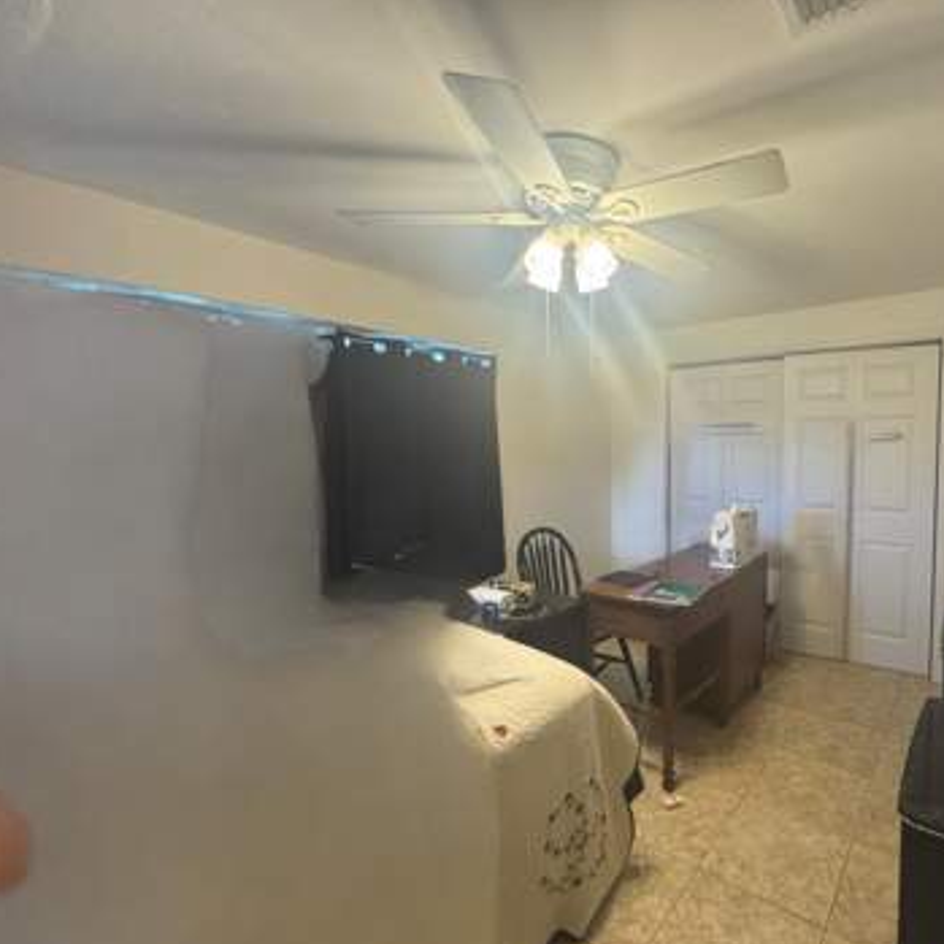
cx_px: 633
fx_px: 525
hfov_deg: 81.0
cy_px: 475
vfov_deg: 84.0
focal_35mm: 17
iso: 500
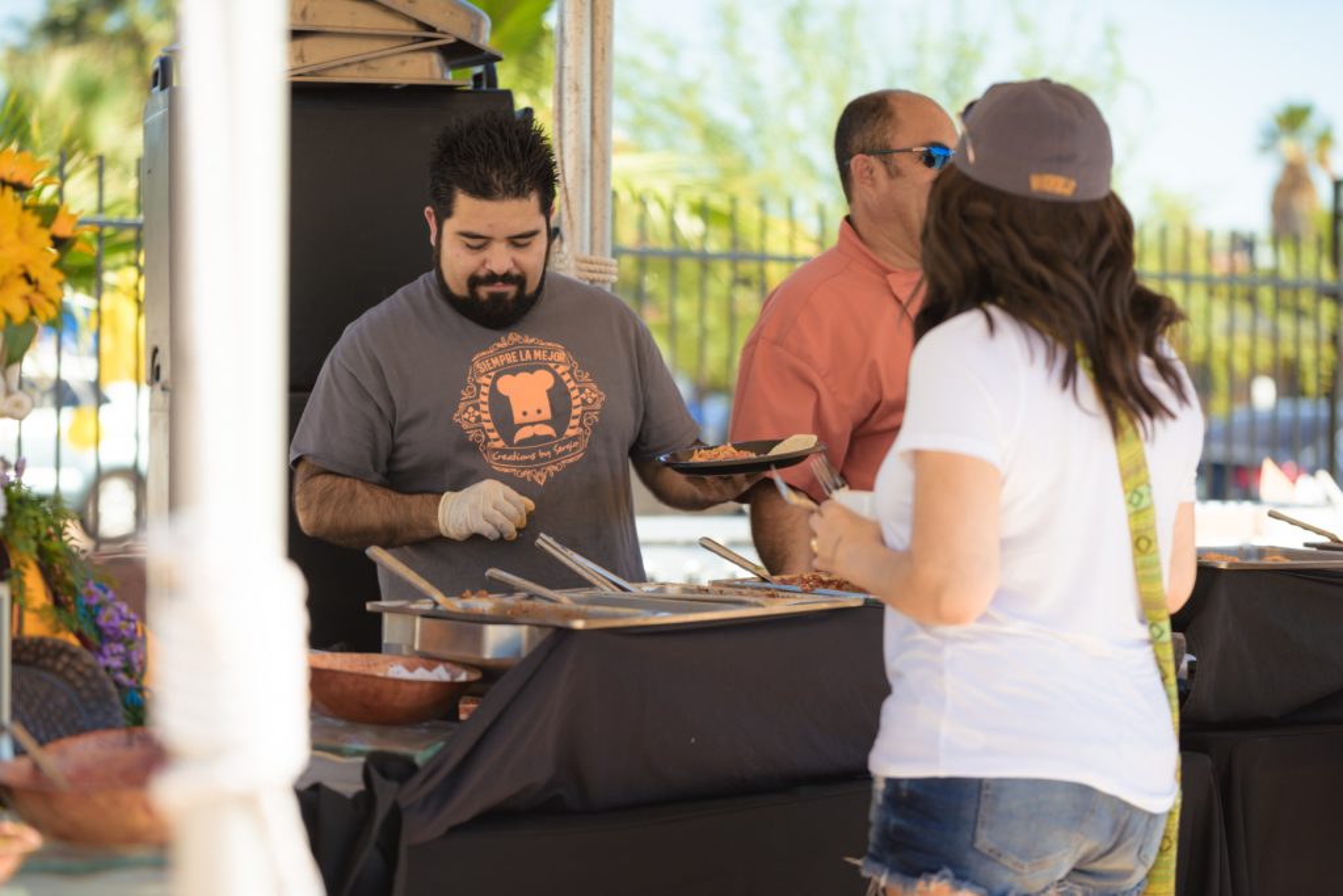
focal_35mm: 105
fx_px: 3917
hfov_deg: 19.5
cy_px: 448
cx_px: 672
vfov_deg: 13.0
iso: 110
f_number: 2.8
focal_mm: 105
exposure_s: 1/1250
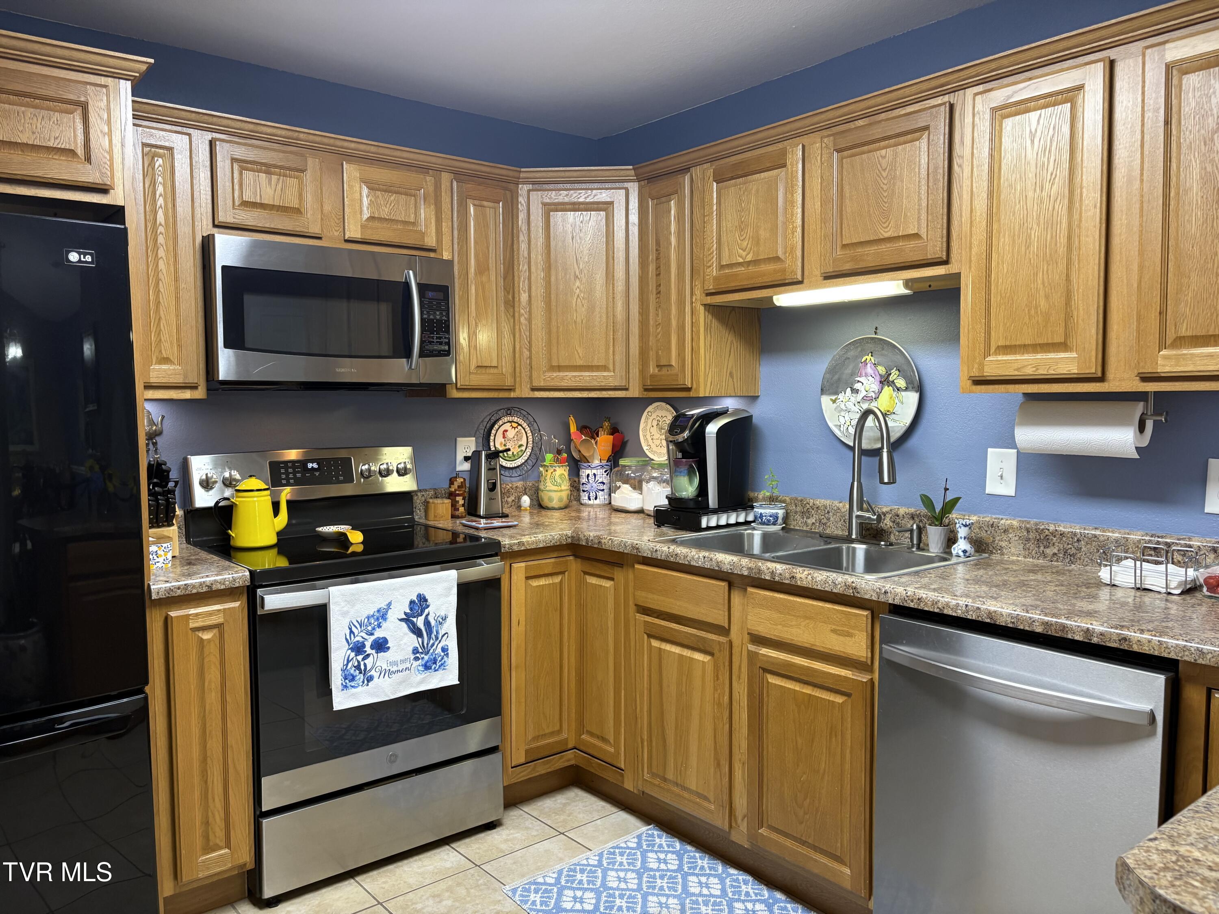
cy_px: 457
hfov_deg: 67.3
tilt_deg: -3.7
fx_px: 916
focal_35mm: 26
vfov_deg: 53.1
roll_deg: +0.5
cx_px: 610
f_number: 1.6
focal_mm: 5.96
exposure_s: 1/60
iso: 160
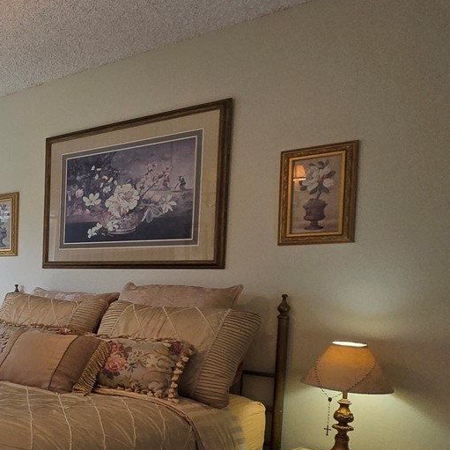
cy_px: 306
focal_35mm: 36
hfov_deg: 32.9
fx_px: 529
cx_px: -147
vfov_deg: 45.2
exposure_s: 1/247
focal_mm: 2.2
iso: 100
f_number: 2.2
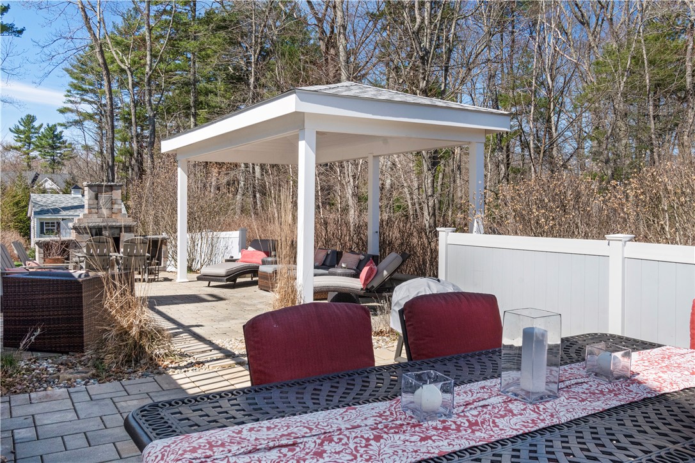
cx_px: 348
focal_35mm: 30
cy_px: 232
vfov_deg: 43.6
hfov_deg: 61.9
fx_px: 579
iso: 400
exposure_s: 1/500
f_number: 14
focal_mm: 20
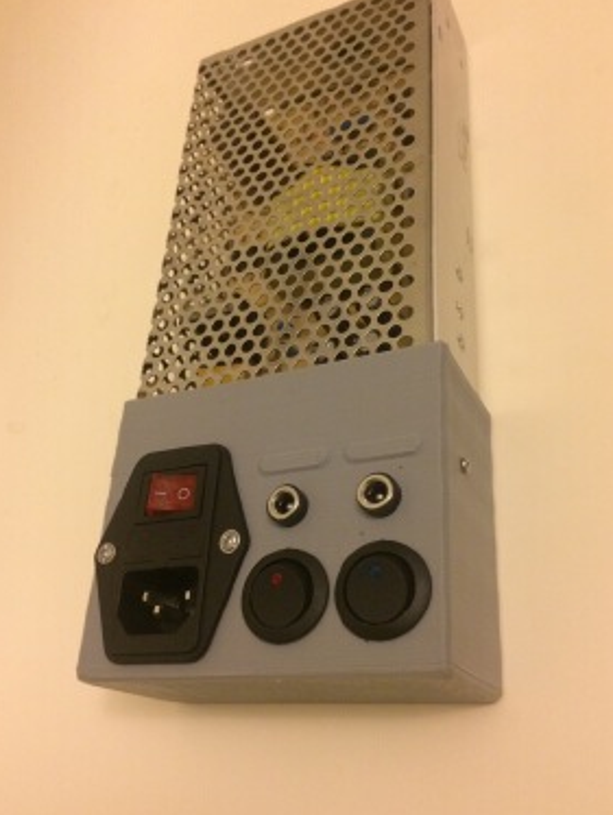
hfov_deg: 45.5
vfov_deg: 58.3
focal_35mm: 31
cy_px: 418
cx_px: 314
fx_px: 731
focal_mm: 4.15
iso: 400
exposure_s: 1/15
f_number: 2.2
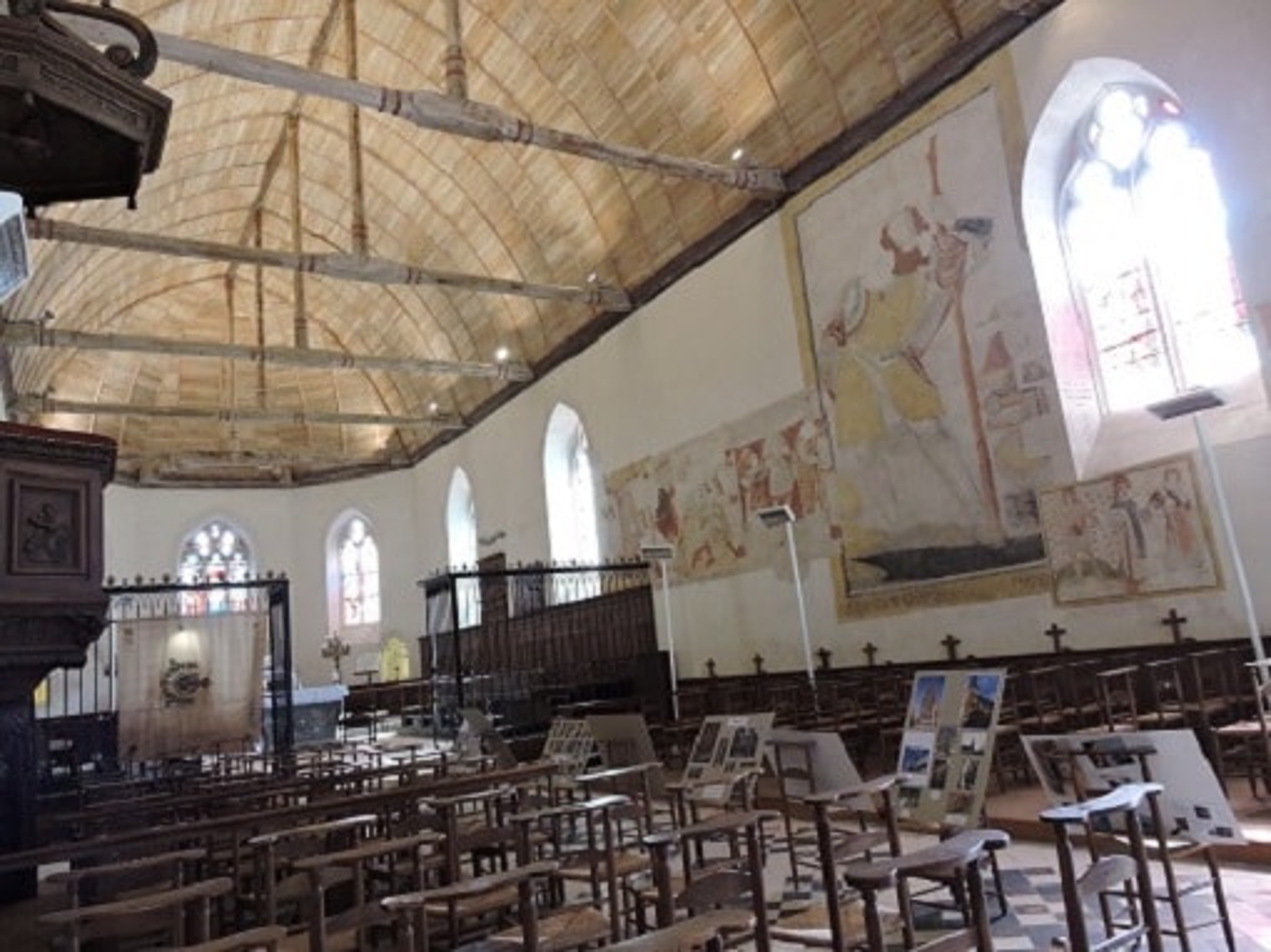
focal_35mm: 24
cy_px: 476
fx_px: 881
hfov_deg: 71.6
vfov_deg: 56.8
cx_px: 636
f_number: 3.3
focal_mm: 4.3
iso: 400
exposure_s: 1/20
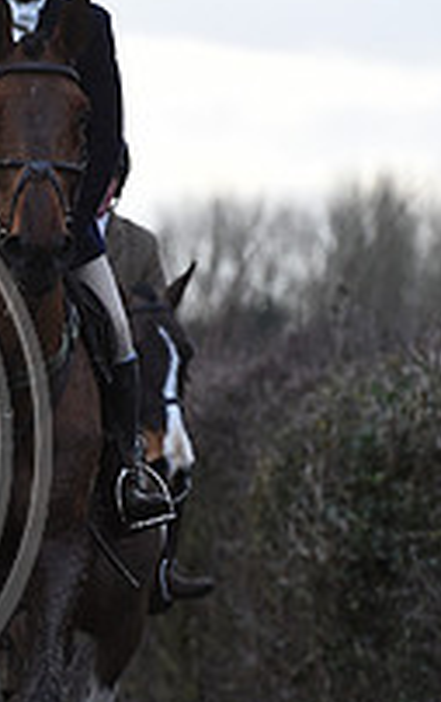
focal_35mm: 540
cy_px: 396
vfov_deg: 3.9
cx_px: -344
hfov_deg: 2.4
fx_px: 10340
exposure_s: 1/1250
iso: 1800
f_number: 5.6
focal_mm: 185
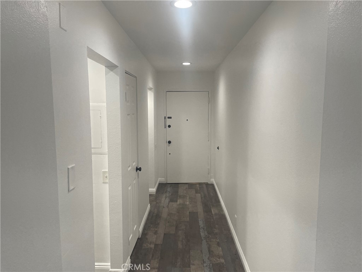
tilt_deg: -6.4
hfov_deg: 67.3
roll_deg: +0.3
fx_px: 272
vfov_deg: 53.1
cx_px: 181
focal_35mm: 26
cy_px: 136
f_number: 1.6
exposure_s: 1/120
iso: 80
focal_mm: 4.2
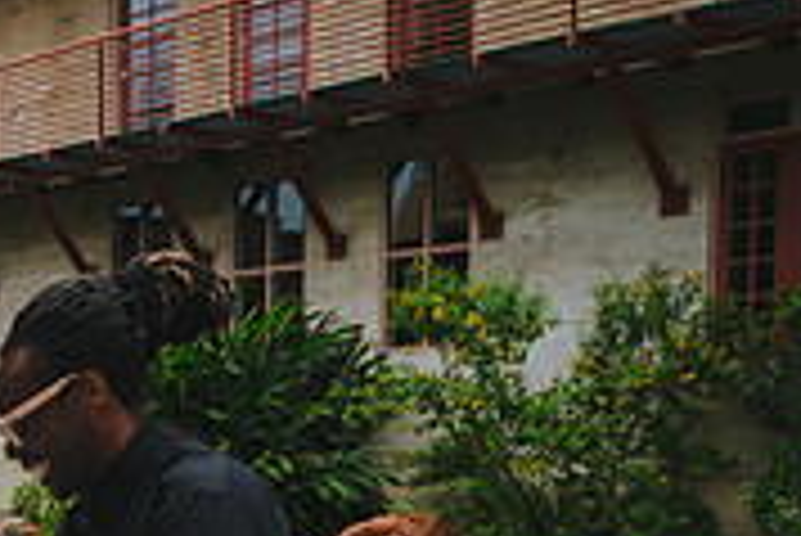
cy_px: 635
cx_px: -369
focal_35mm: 78
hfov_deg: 22.0
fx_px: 1737
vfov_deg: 16.8
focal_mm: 24
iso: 400
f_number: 2.8
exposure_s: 1/2000
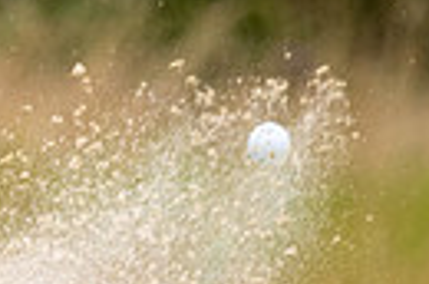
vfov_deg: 0.6
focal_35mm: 2358
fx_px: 28031
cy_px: 636
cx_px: -156
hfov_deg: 0.9
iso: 200
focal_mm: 300
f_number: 4
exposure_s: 1/1000
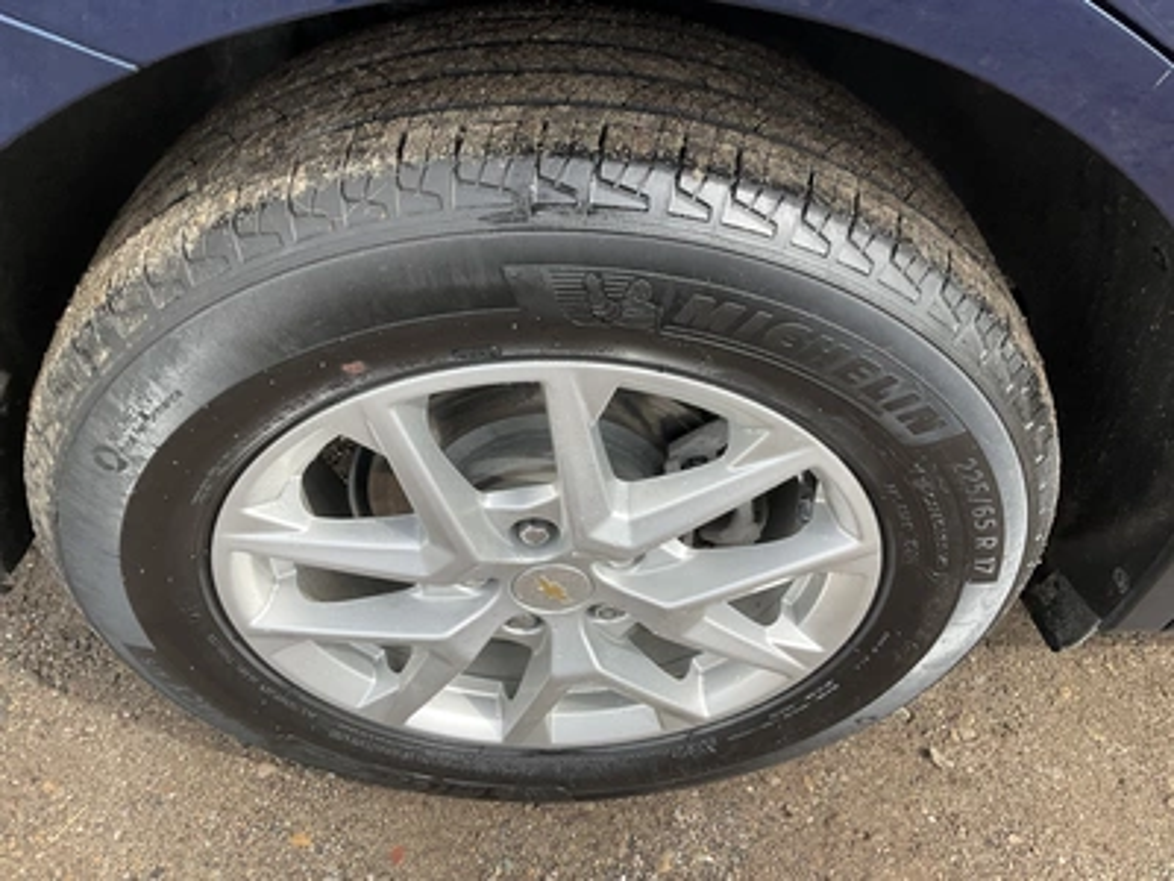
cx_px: 587
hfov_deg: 61.7
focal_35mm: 29
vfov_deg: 48.2
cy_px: 440
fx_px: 984
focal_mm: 3
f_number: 1.8
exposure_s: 1/446
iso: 25
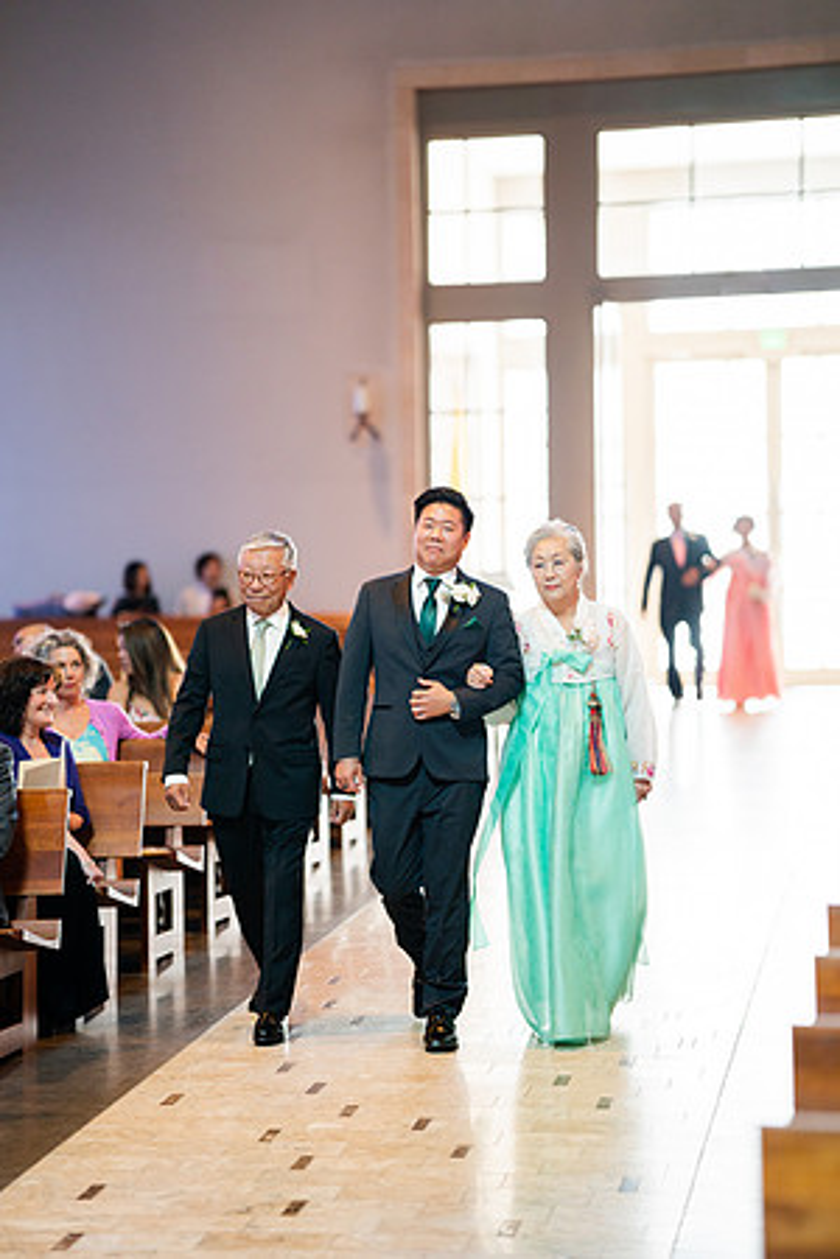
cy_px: 630
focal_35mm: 85
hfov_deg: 16.1
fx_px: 2975
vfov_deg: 23.9
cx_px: 420
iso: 640
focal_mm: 85
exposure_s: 1/200
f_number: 1.4
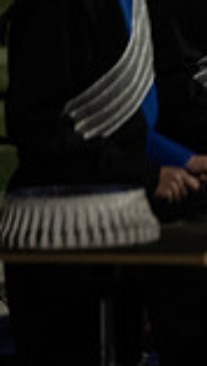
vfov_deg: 2.8
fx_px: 7489
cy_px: 64
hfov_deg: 1.6
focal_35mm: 772
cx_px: 633
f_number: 2.8
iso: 3200
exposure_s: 1/1250
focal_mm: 200
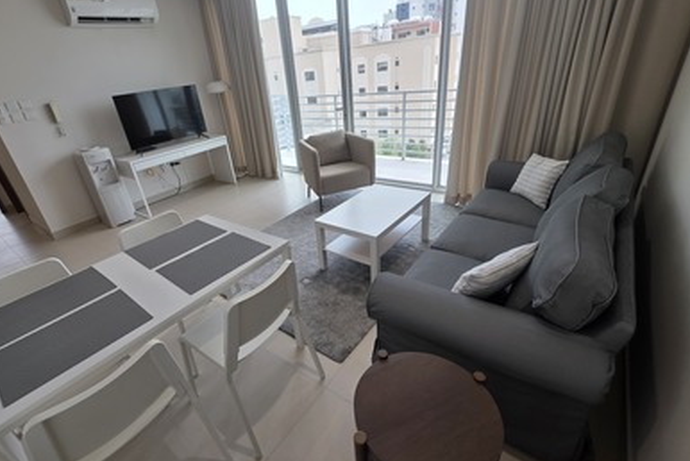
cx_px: 310
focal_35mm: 16
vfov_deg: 73.8
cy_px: 230
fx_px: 307
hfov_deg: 96.4
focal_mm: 2.2
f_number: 1.9
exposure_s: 1/100
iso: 20
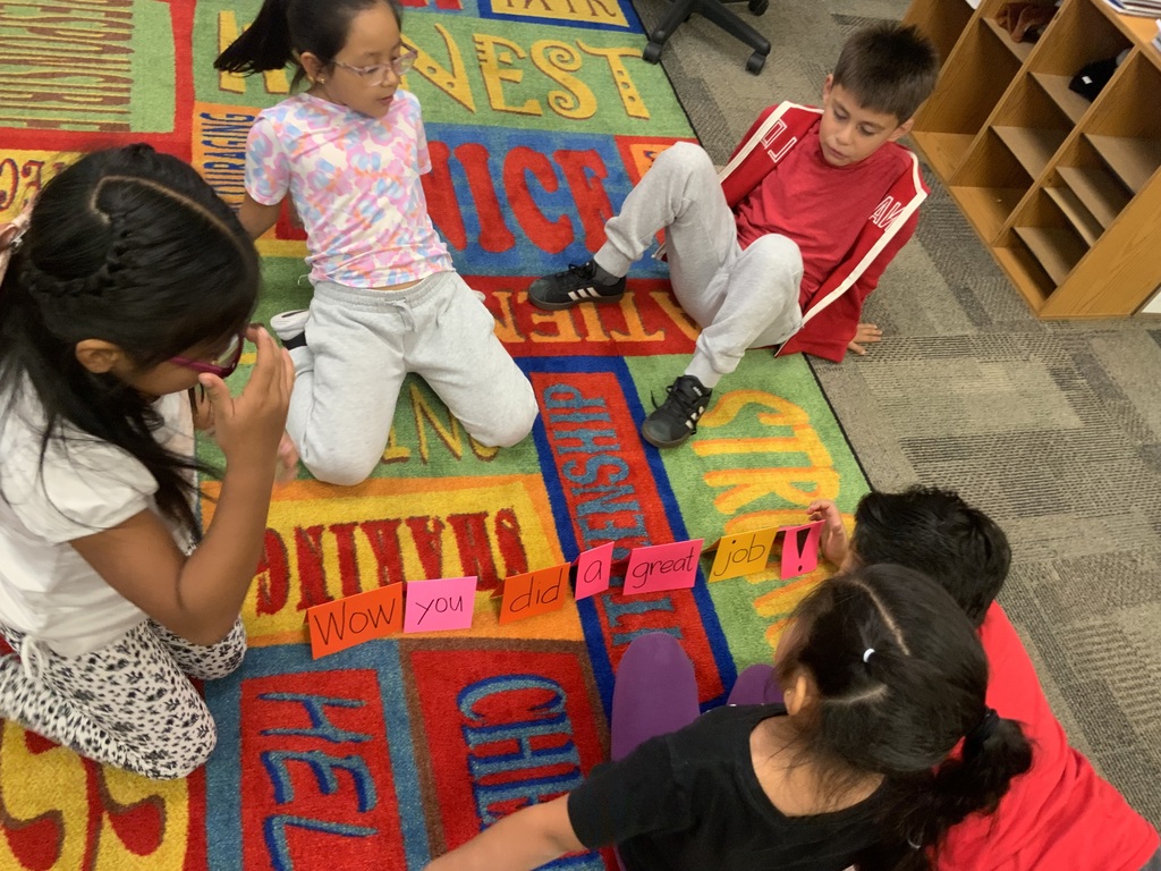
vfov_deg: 48.2
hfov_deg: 61.7
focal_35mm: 29
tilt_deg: -50.1
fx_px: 973
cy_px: 436
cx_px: 580
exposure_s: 1/60
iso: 125
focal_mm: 3
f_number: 1.8
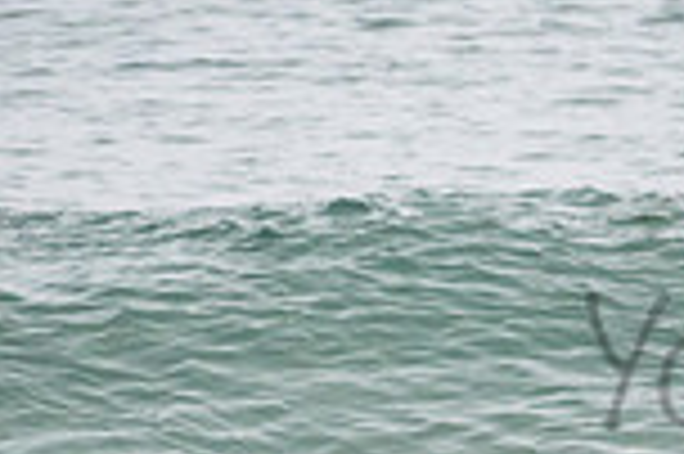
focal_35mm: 2339
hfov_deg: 0.9
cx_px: 1177
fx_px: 44393
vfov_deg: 0.6
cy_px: 124
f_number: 5.6
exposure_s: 1/1000
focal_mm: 500
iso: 1250
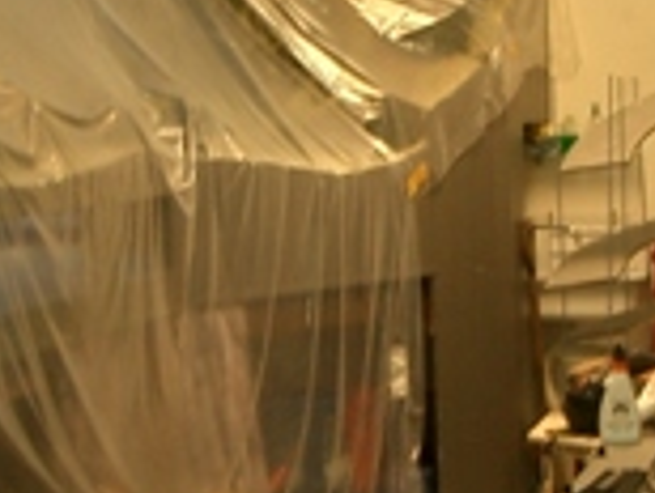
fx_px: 2748
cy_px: 416
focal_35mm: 145
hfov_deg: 13.6
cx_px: 357
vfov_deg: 10.2
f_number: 2.6
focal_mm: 5.8
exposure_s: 1/10
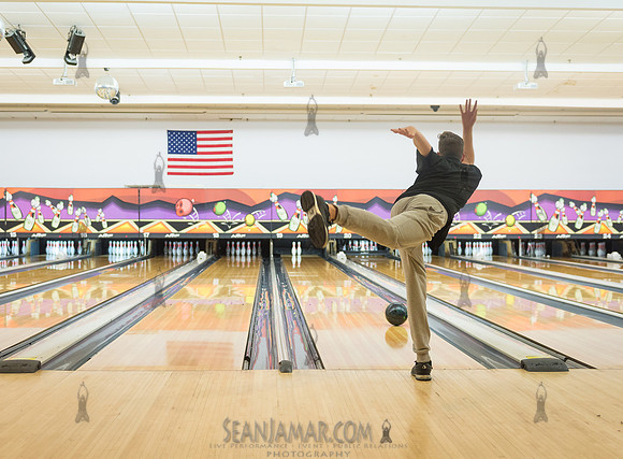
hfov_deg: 41.6
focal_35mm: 46
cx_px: 300
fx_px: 820
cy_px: 221
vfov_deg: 31.2
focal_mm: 35
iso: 2500
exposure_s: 1/200
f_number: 2.8
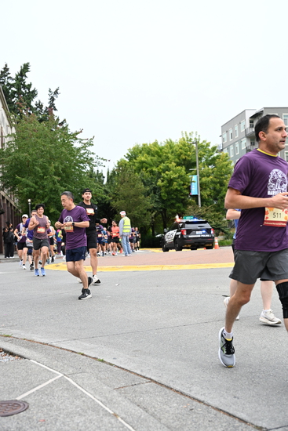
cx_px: 144
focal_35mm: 46
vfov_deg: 42.7
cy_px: 216
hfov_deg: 29.3
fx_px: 552
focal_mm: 46
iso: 1600
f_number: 4
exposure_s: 1/800
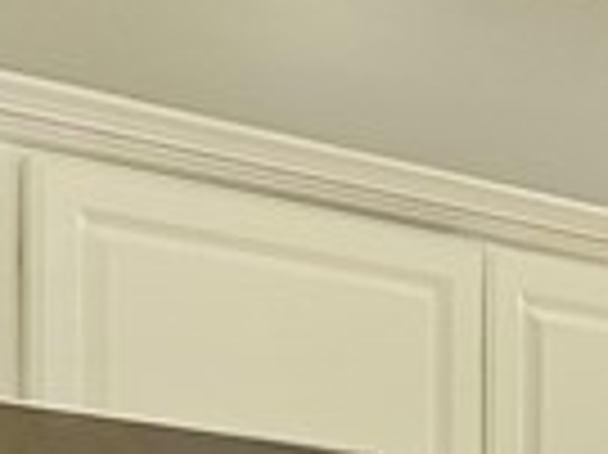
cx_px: 2112
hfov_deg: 8.3
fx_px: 3194
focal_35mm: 182
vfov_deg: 7.8
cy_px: 912
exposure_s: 1/120
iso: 100
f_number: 1.78
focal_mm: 6.86
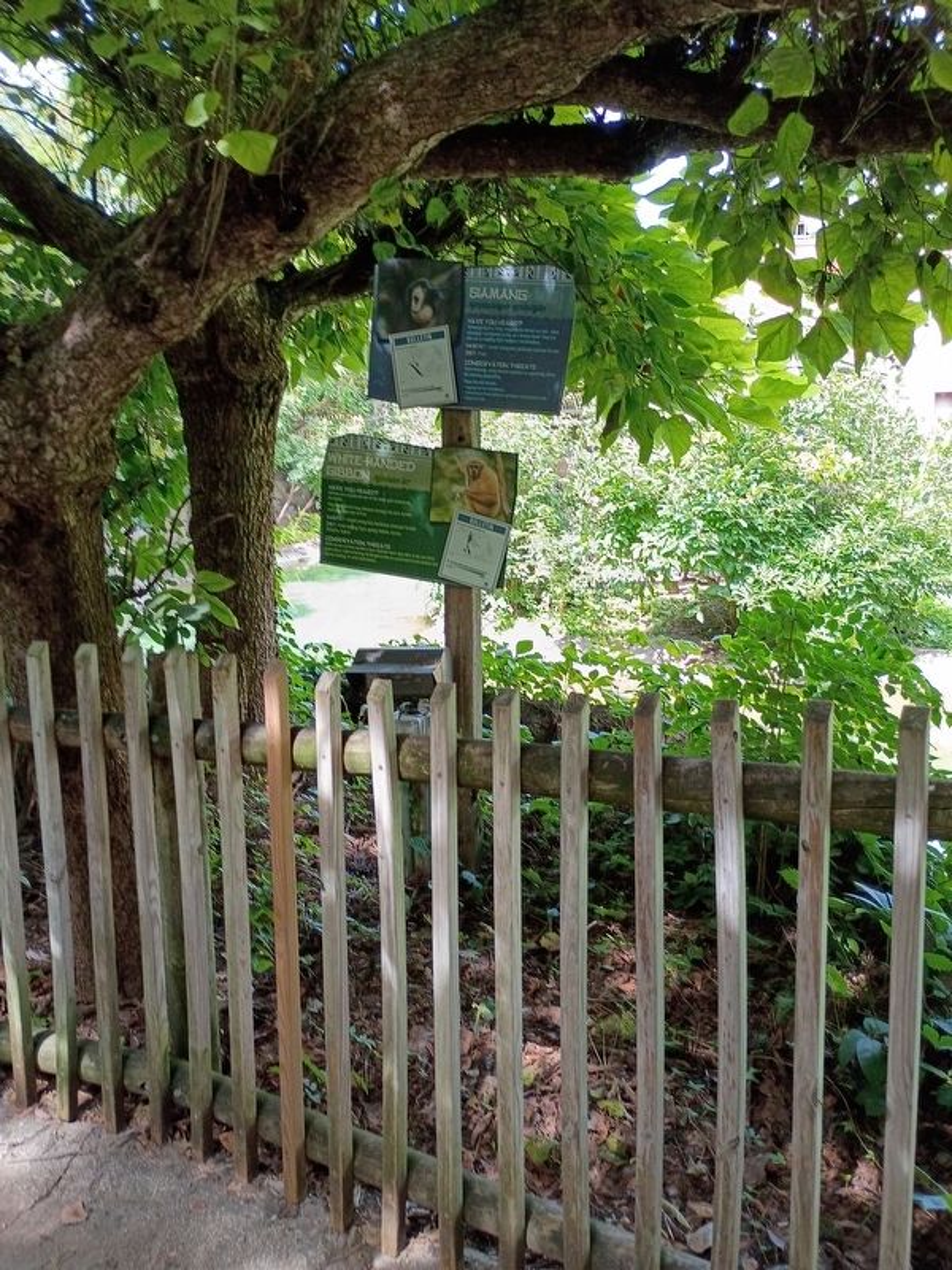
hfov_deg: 48.2
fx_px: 1063
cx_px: 476
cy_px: 635
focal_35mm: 29
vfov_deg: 61.7
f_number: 1.8
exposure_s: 1/60
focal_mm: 4.27
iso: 127
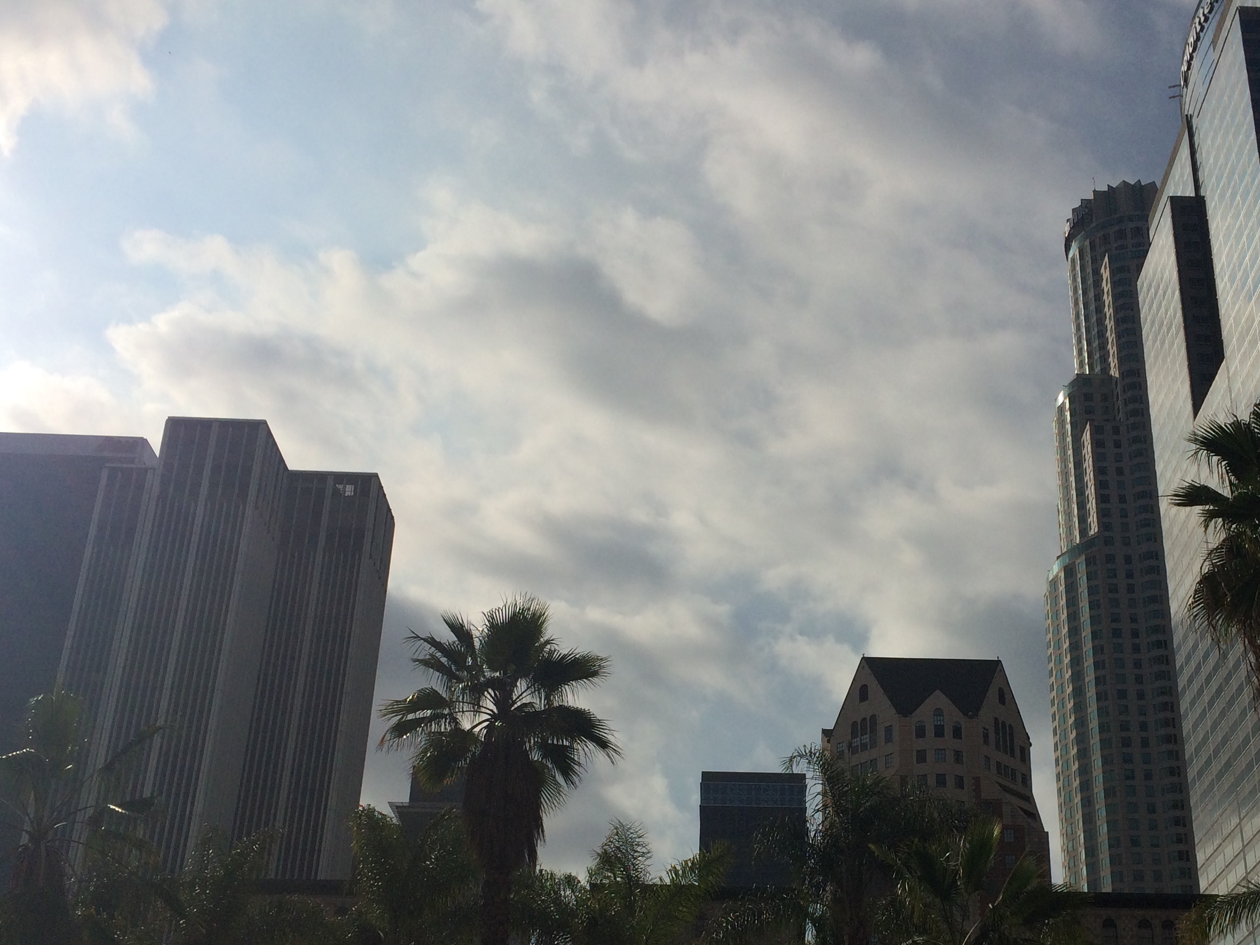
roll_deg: +0.3
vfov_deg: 33.0
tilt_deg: +22.4
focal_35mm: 43
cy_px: 698
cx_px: 817
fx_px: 1565
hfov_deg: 43.4
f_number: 2.2
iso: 40
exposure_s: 1/13699
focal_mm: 4.15
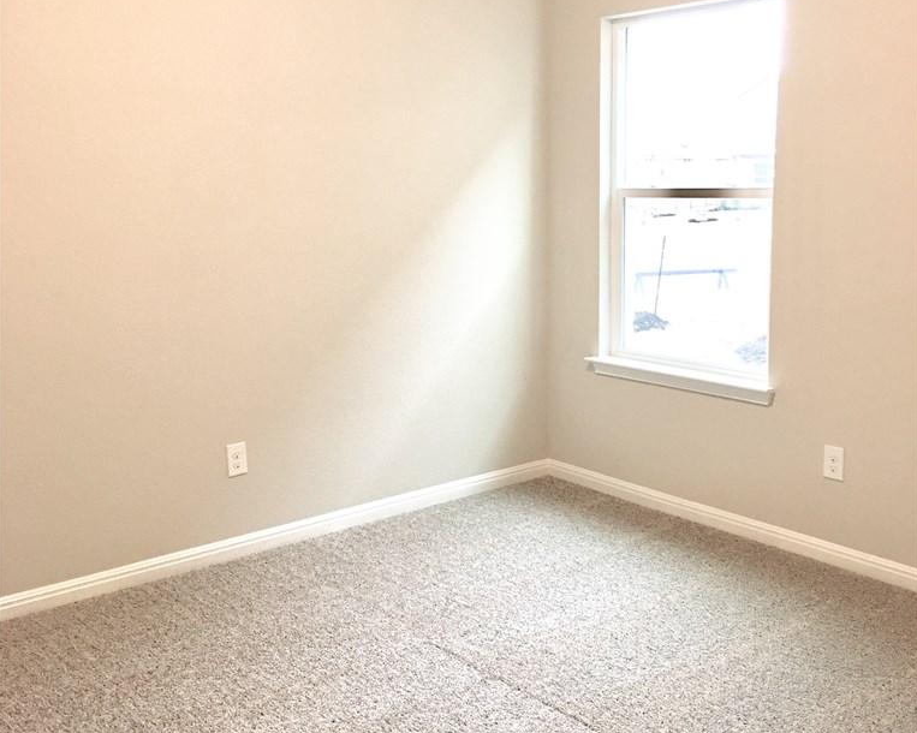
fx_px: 1031
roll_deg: +0.8
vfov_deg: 39.1
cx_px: 459
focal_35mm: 38
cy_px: 332
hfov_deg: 47.9
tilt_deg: -7.4
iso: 64
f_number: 2.2
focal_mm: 4.15
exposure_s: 1/15
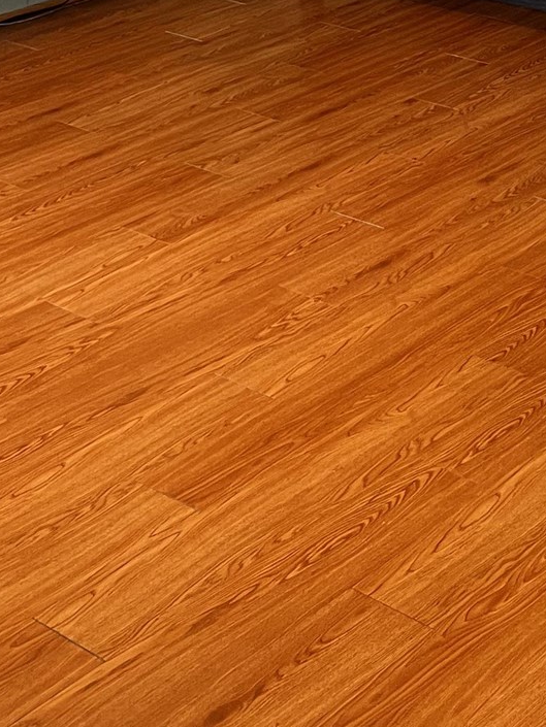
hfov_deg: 16.9
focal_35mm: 85
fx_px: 1787
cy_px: -322
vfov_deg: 20.2
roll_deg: +0.1
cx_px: 569
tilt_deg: -5.3
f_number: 1.5
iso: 100
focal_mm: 5.7
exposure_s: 1/60
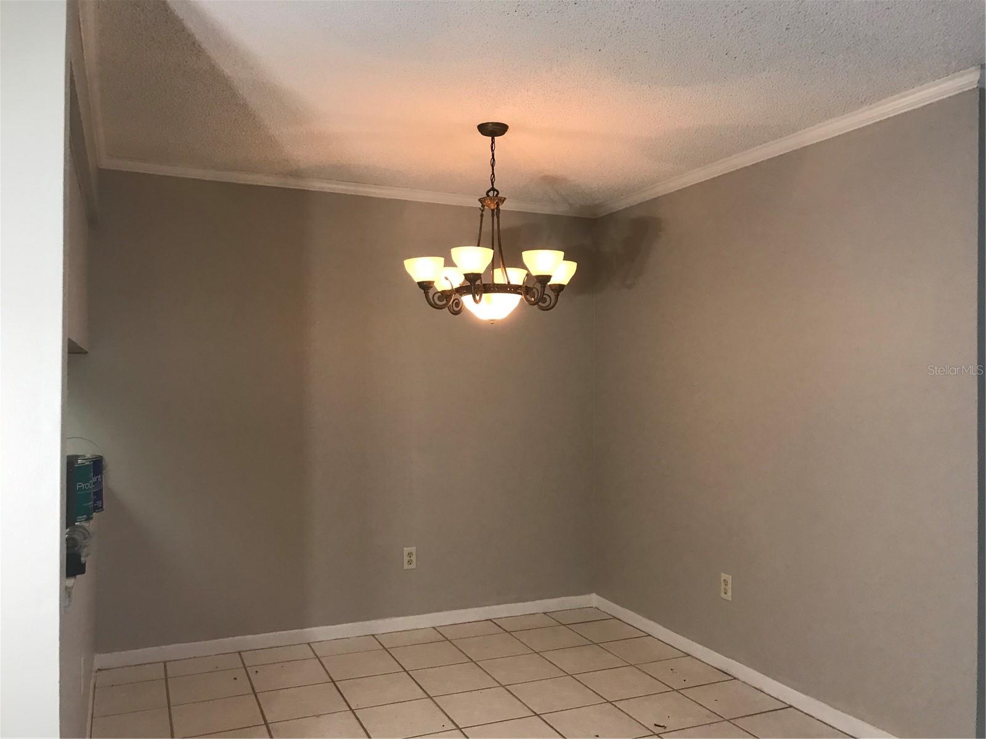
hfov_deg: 63.4
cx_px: 493
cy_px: 370
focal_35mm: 28
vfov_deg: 49.7
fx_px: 798
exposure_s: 1/30
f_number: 1.8
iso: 32
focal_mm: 3.99
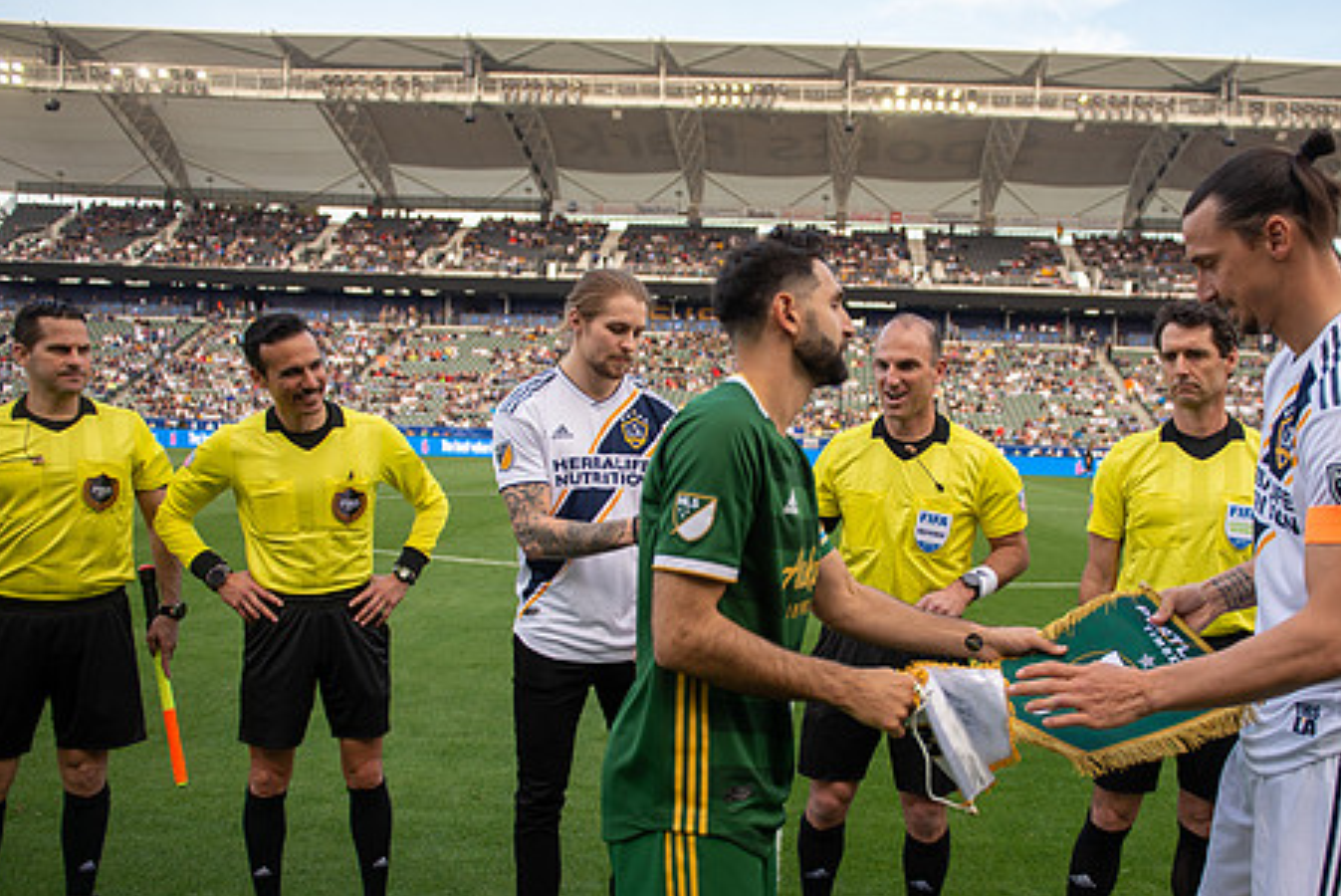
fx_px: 1155
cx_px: 800
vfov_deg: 42.3
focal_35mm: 31
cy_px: 503
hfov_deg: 59.8
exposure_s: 1/800
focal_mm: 24
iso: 400
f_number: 2.8
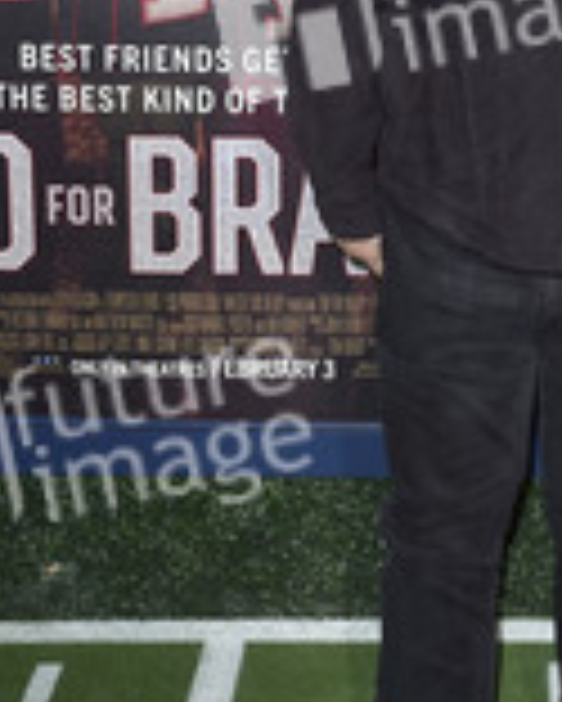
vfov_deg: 19.9
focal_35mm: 96
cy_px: 220
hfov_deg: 15.7
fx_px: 1994
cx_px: 573
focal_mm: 40
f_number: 6.3
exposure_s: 1/250
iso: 400
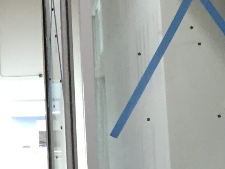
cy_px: 41
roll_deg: +0.7
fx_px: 871
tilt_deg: +7.6
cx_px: -106
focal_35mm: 134
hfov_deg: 13.9
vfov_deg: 11.0
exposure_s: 1/30
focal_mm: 4.15
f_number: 2.2
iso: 125
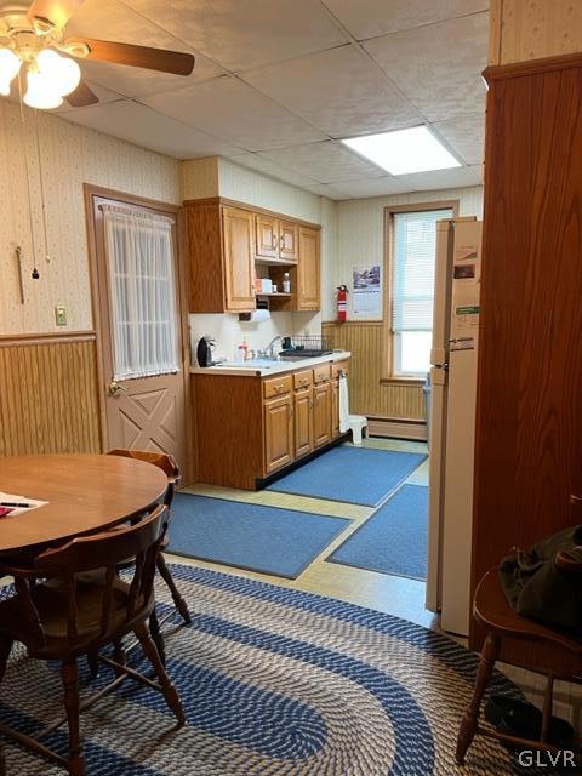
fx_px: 583
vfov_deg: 67.3
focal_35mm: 26
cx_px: 291
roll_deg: +0.4
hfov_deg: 53.1
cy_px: 388
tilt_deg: -8.7
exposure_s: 1/60
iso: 160
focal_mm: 5.7
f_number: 1.5
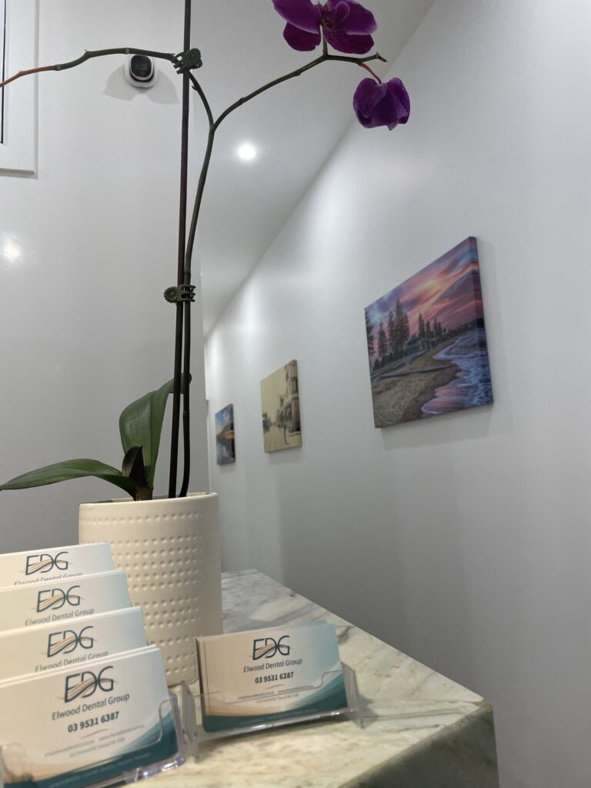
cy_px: 394
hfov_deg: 53.1
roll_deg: +3.5
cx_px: 296
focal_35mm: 26
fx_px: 592
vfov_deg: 67.3
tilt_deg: +8.0
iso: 64
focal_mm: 4.2
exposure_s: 1/100
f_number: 1.6
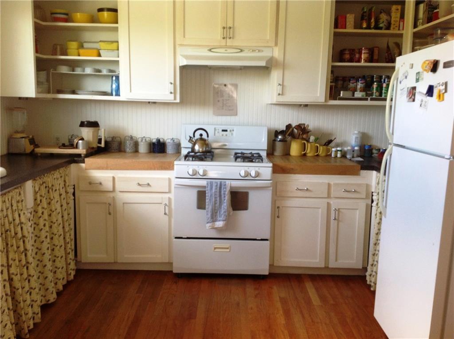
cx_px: 227
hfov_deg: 52.7
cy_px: 170
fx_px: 458
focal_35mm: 35
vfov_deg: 40.6
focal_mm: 4.28
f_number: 2.4
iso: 80
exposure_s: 1/30
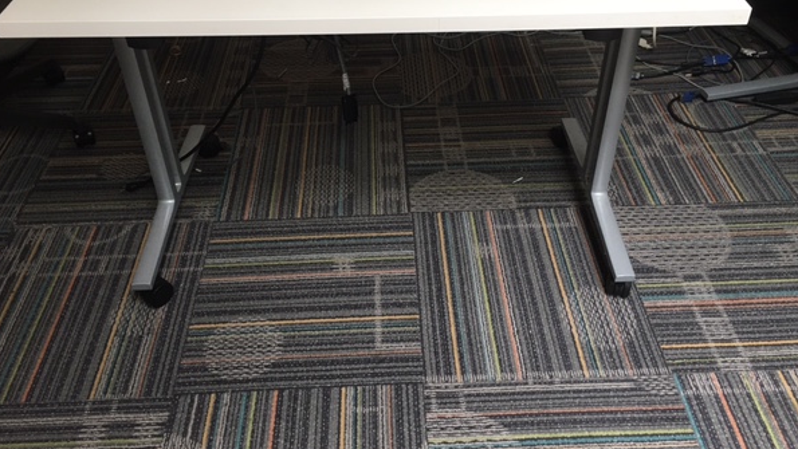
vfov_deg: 34.3
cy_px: 147
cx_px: 393
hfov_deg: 58.0
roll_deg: +0.9
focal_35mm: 34
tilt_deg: -36.1
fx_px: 720
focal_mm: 4.15
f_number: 2.2
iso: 100
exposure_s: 1/30
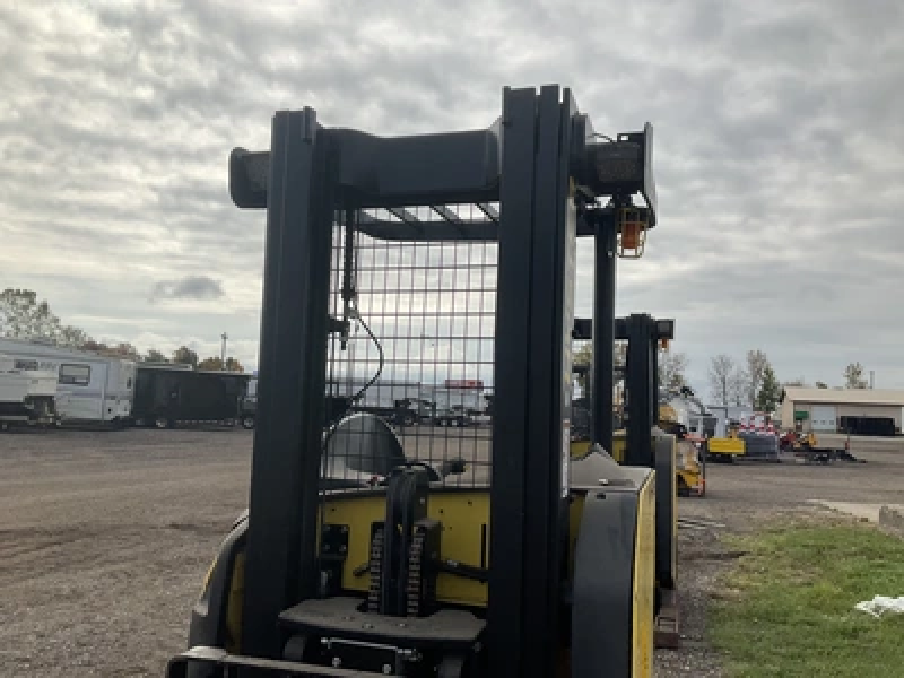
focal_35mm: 29
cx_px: 452
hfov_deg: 61.7
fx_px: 757
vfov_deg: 48.2
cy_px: 339
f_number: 1.8
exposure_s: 1/2141
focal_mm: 3
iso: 25
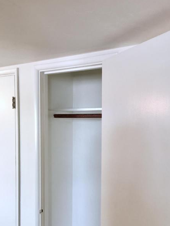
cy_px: 147
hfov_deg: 37.7
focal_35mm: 38
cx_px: 97
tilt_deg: -3.8
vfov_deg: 48.3
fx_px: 249
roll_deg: -0.5
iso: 64
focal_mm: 4.15
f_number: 2.2
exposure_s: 1/15
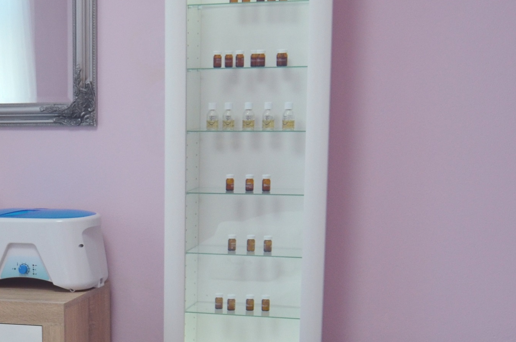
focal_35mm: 84
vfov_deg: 15.6
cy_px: 392
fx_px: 1209
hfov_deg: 22.5
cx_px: -77
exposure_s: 1/100
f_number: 5
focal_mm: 19
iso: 400
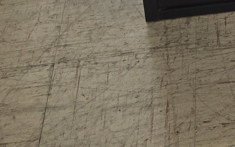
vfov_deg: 9.4
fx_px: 749
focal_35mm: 117
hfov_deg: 16.6
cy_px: -253
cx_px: 323
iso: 64
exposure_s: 1/180
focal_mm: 5.4
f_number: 1.8
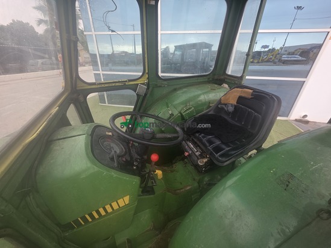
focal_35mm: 13
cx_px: 166
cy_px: 124
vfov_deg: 89.9
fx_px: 124
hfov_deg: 106.2
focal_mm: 2.2
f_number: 1.9
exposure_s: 1/100
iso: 40
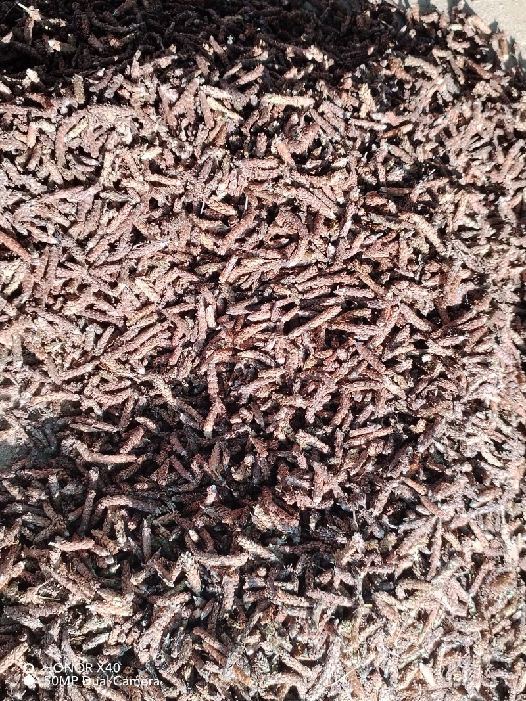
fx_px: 932
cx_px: 263
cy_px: 350
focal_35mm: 46
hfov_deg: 31.5
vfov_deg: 41.2
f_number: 1.8
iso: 100
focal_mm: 4.25
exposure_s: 1/252
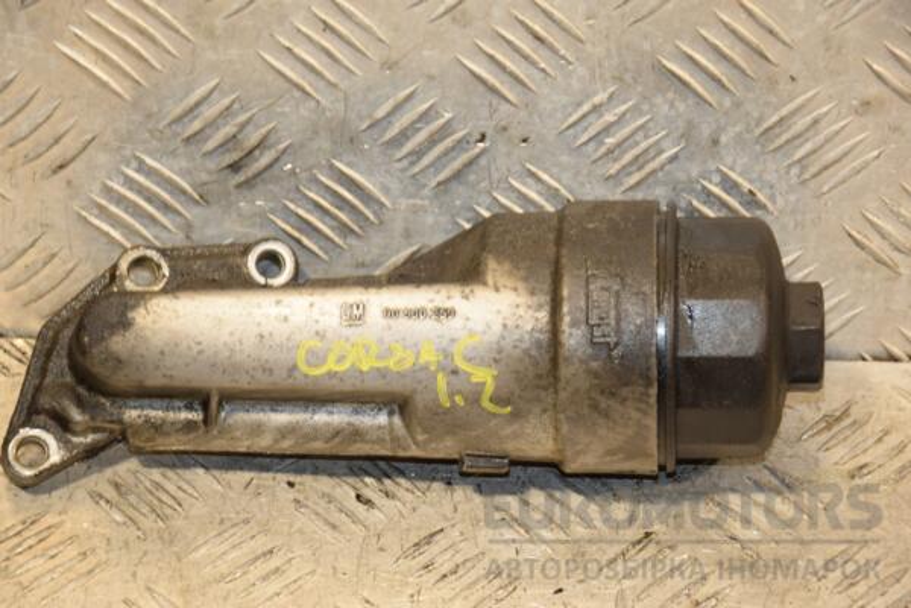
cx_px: 456
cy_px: 304
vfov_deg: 11.4
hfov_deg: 17.1
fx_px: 3036
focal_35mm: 120
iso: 800
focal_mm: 80
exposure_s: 1/125
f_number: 5.3
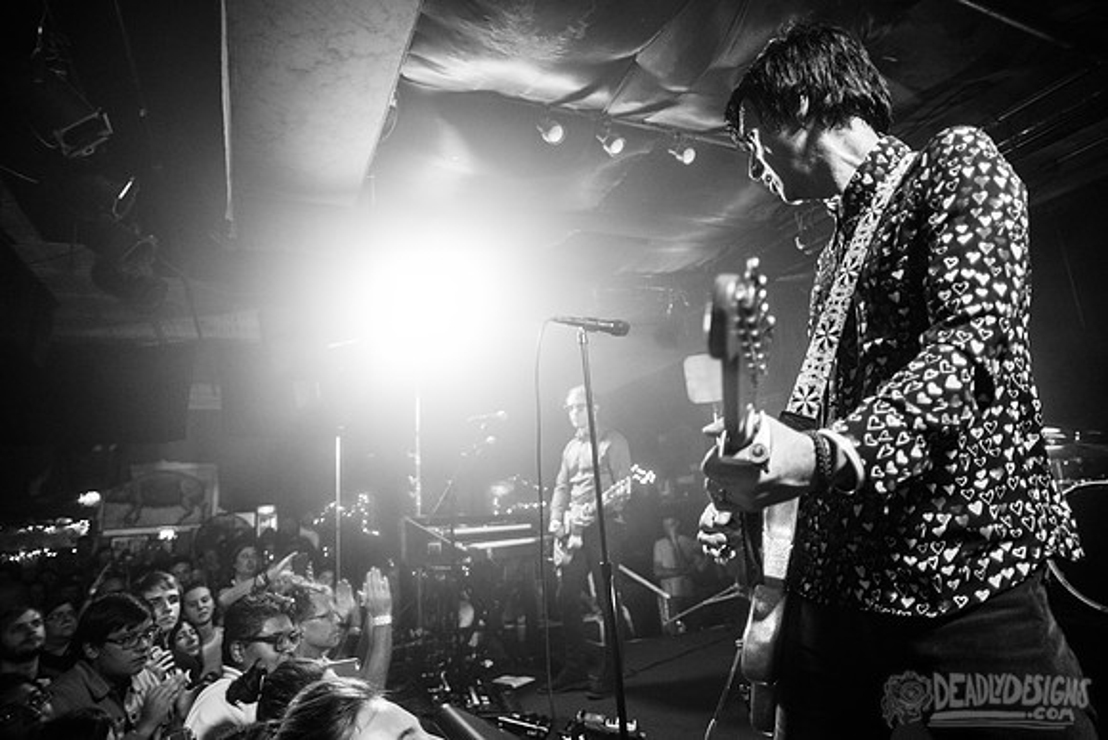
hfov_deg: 81.0
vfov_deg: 59.3
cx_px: 574
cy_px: 350
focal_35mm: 21
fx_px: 648
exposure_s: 1/125
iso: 2000
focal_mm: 20
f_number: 2.8
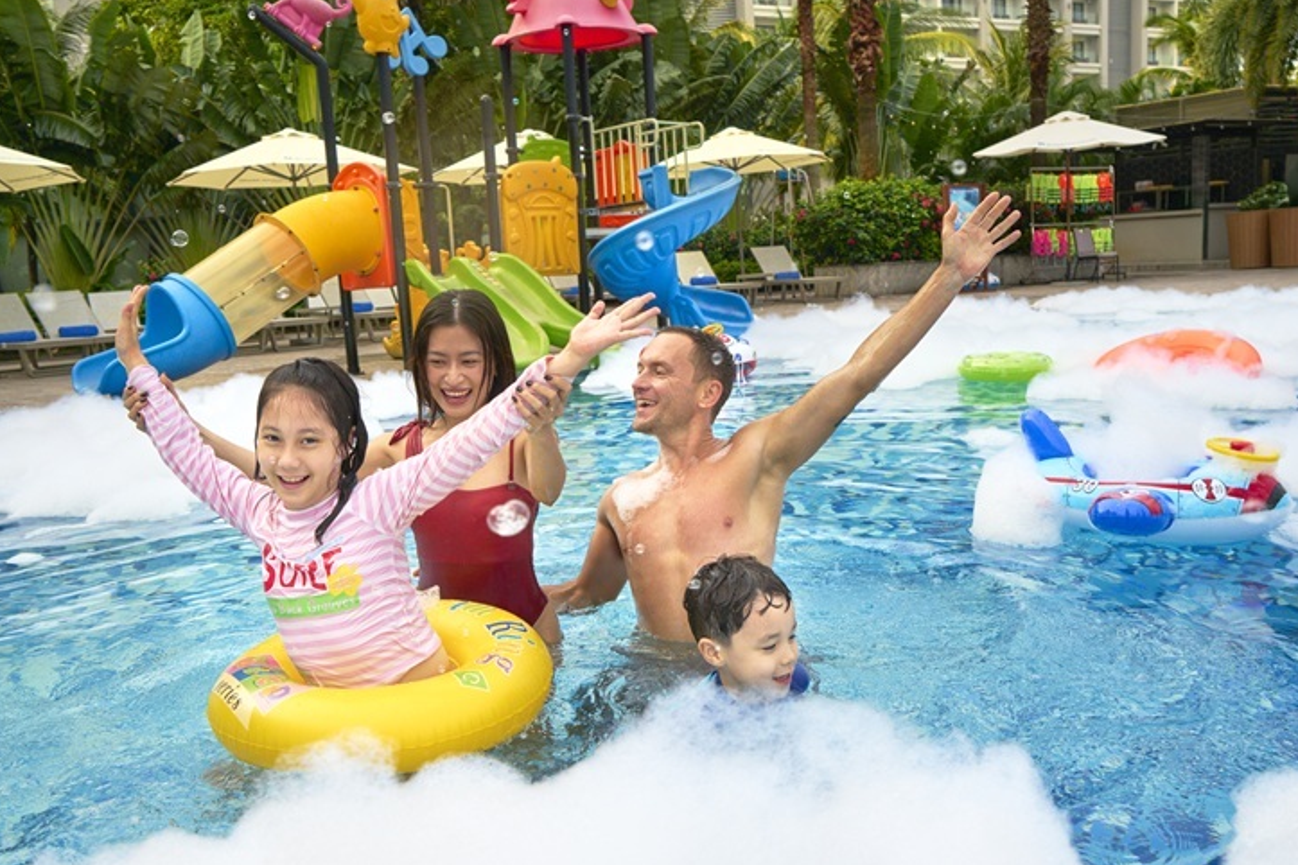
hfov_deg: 57.2
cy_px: 472
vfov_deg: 39.9
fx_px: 1190
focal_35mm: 33
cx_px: 653
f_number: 5.6
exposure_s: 1/1250
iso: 640
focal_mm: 30
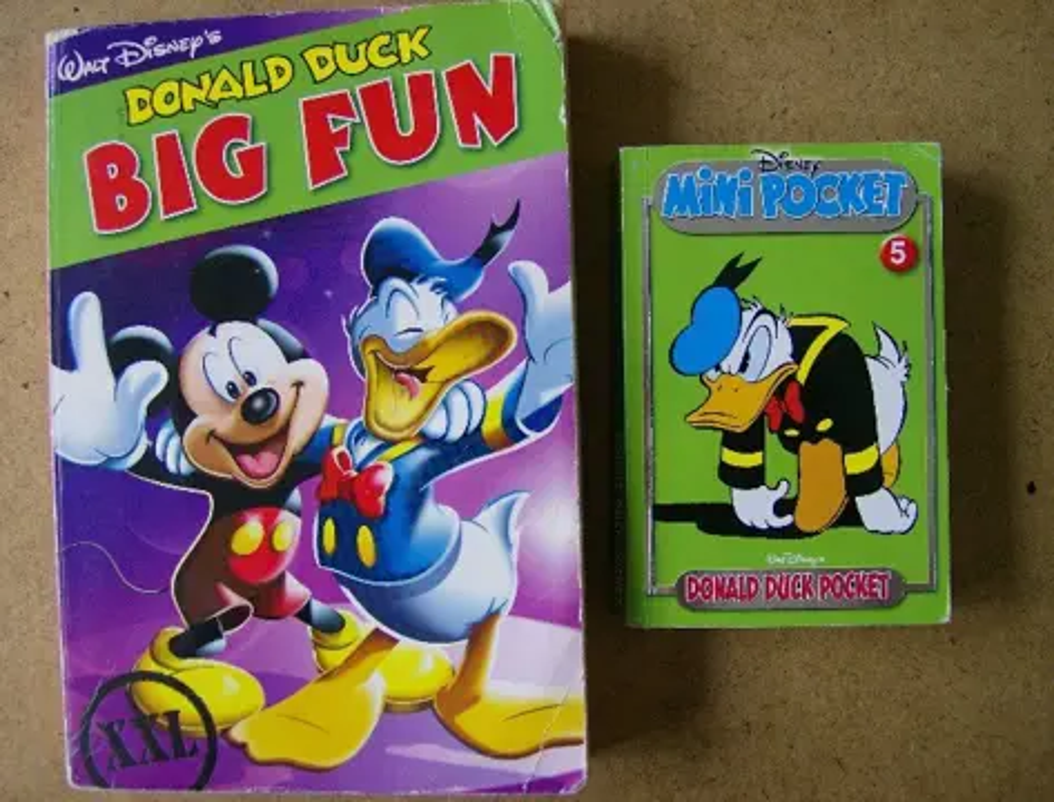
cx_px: 527
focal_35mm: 36
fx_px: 1102
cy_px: 401
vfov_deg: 40.0
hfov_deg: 51.1
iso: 100
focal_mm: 6
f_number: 2.8
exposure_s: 1/91
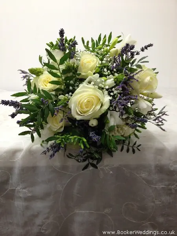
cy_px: 118
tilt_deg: -14.1
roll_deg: -0.3
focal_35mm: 35
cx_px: 88
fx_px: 239
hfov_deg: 40.7
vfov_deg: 52.6
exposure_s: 1/20
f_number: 2.4
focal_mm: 4.28
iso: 64
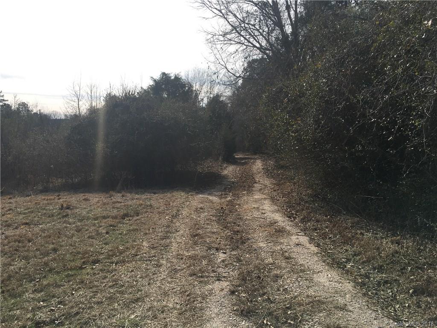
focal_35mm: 29
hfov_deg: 61.7
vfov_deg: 48.2
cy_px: 164
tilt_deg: -5.2
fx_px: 366
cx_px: 218
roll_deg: +1.4
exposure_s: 1/1399
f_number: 2.2
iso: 25
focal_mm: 4.15
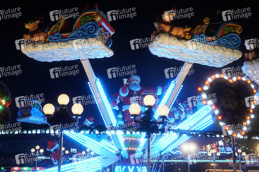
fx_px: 324
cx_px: 130
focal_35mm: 45
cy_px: 86
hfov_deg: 43.6
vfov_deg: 29.8
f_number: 1.4
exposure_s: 1/320
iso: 160
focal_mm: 30
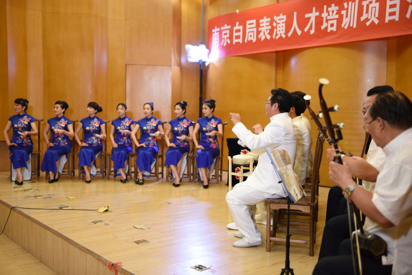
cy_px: 138
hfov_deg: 48.4
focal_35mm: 40
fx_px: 458
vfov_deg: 33.4
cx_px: 206
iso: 1000
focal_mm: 40
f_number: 2.8
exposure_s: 1/100
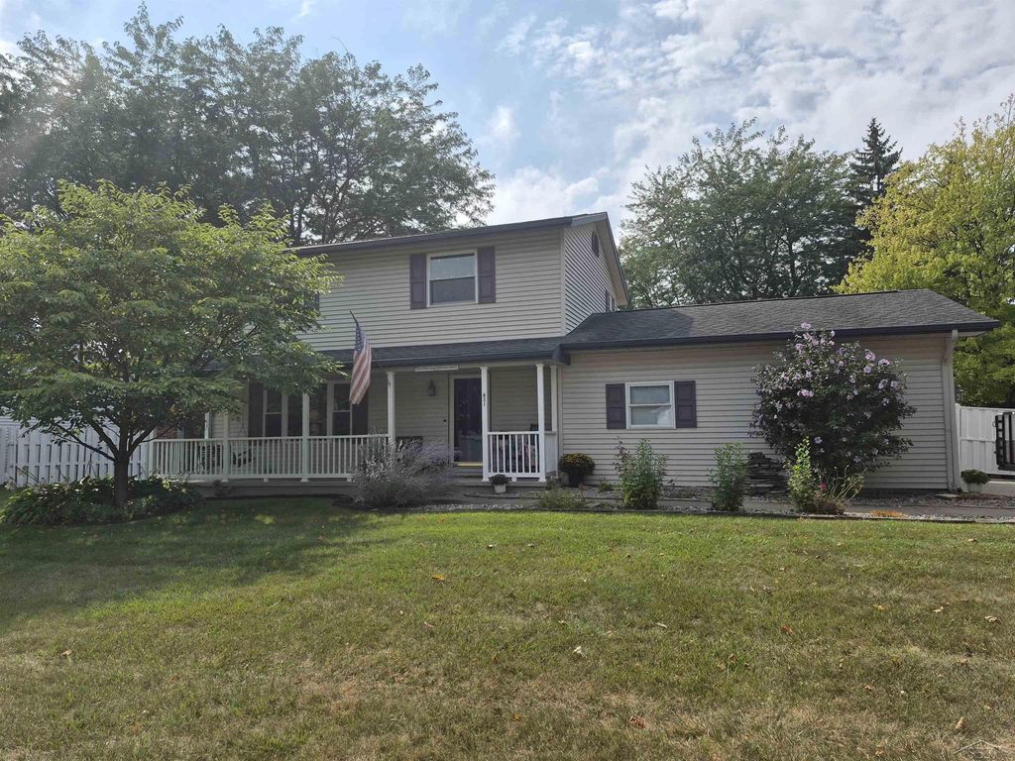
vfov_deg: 58.9
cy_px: 380
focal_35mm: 23
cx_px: 508
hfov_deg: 73.9
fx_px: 674
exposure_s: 1/7696
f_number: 1.8
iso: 40
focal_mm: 5.4
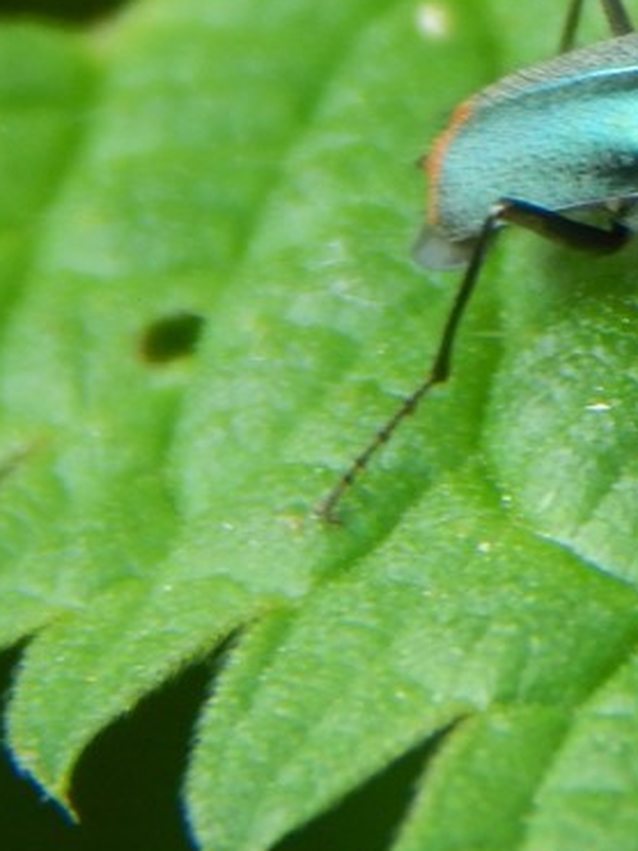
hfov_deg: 3.5
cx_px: 841
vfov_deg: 4.7
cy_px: 188
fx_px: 10303
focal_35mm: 419
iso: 125
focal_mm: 32.8
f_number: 5.3
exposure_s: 1/40
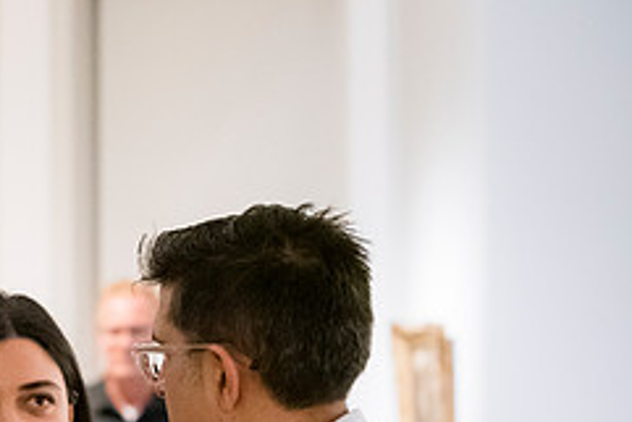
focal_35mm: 169
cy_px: 460
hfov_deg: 12.0
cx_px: 10
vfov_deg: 8.1
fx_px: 2969
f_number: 2.8
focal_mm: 70
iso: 6400
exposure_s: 1/125
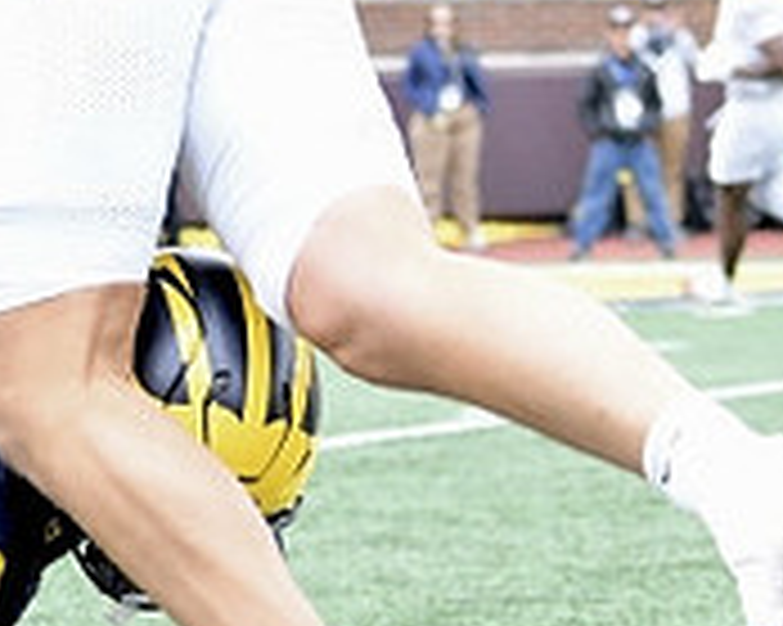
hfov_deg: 5.2
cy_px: 189
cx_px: 180
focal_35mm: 375
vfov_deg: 4.1
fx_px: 8685
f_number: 4.5
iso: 1600
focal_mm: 80
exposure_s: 1/1600
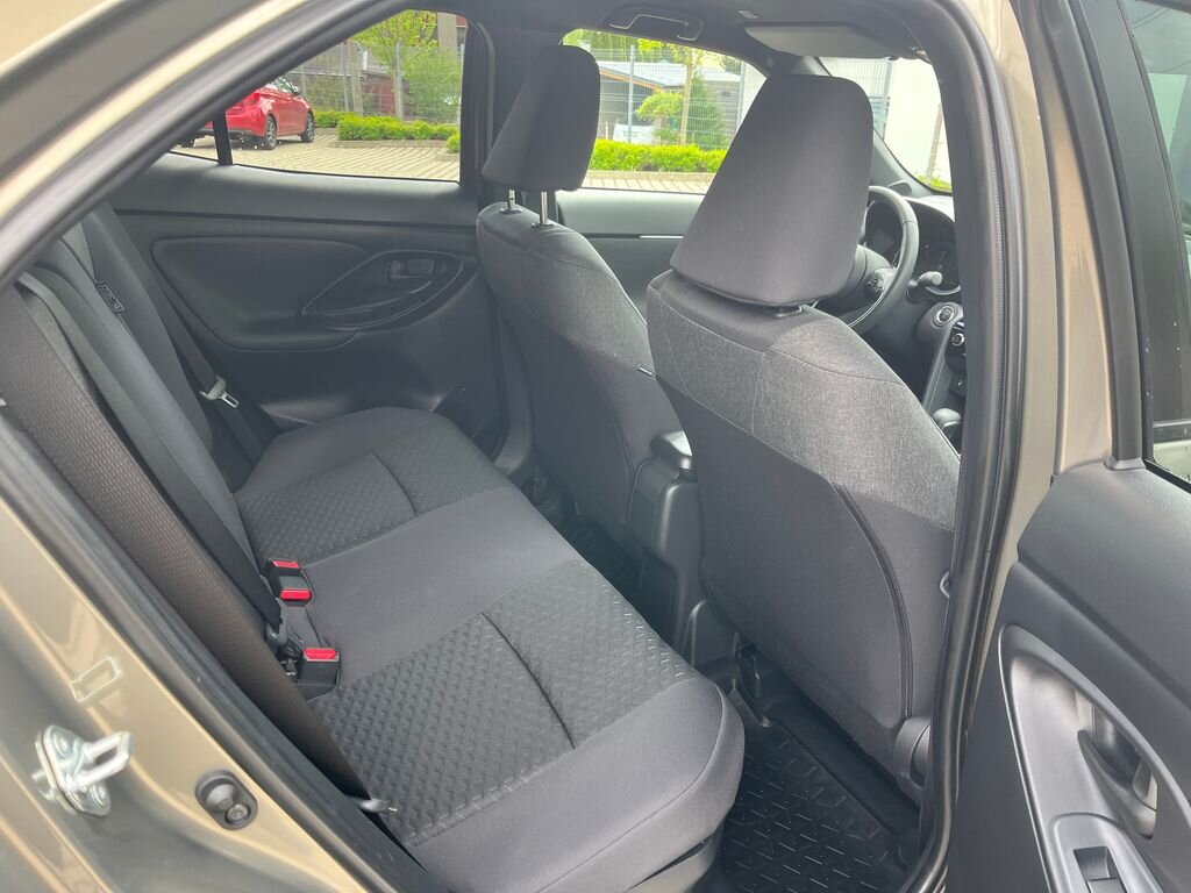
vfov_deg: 53.1
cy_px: 446
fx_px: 895
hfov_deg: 67.3
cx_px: 596
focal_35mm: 26
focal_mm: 5.1
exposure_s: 1/121
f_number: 1.6
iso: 64
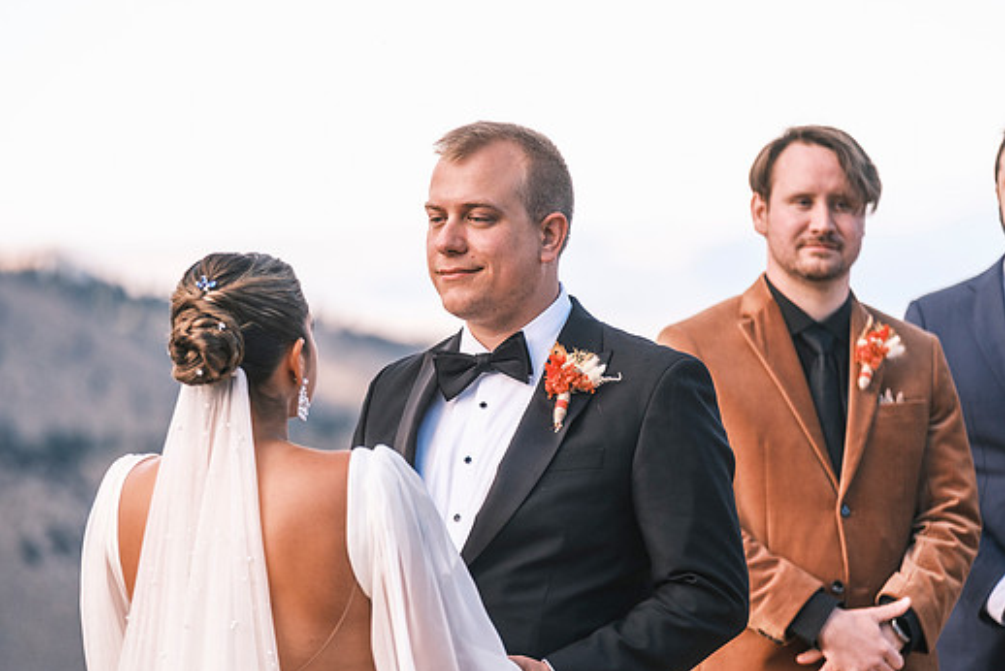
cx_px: 530
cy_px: 358
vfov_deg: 5.9
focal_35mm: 235
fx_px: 6564
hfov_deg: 8.8
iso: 400
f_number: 2.8
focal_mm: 140
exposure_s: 1/1100
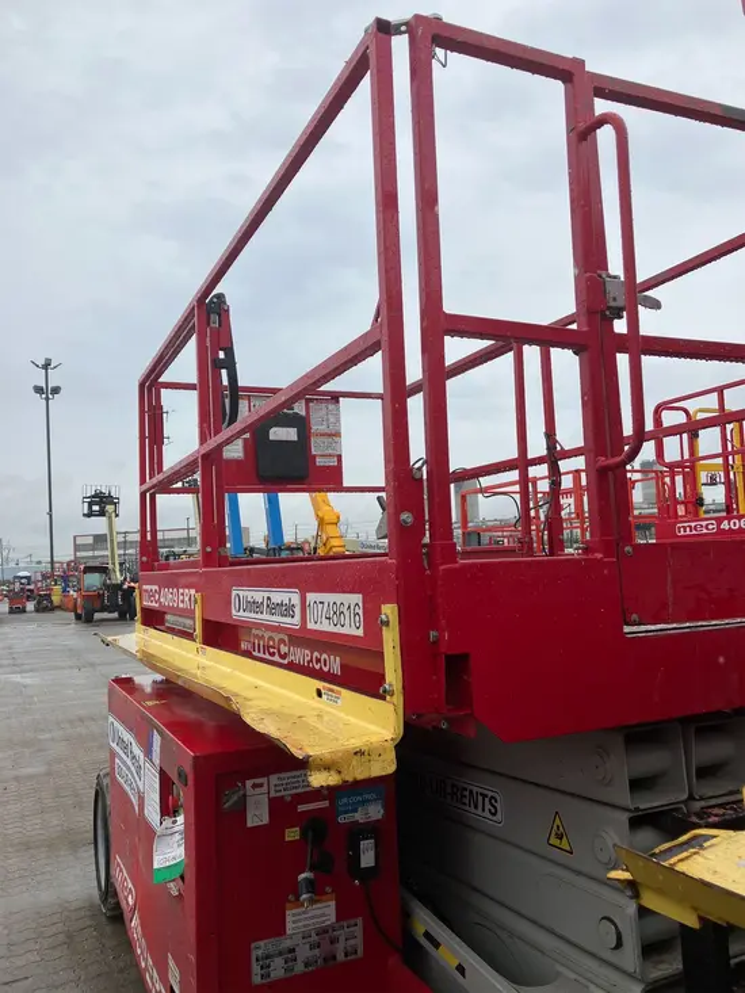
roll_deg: +2.9
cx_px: 372
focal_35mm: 28
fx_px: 803
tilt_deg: +5.4
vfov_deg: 63.4
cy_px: 496
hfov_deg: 49.8
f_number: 1.8
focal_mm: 3.99
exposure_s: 1/1567
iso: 32
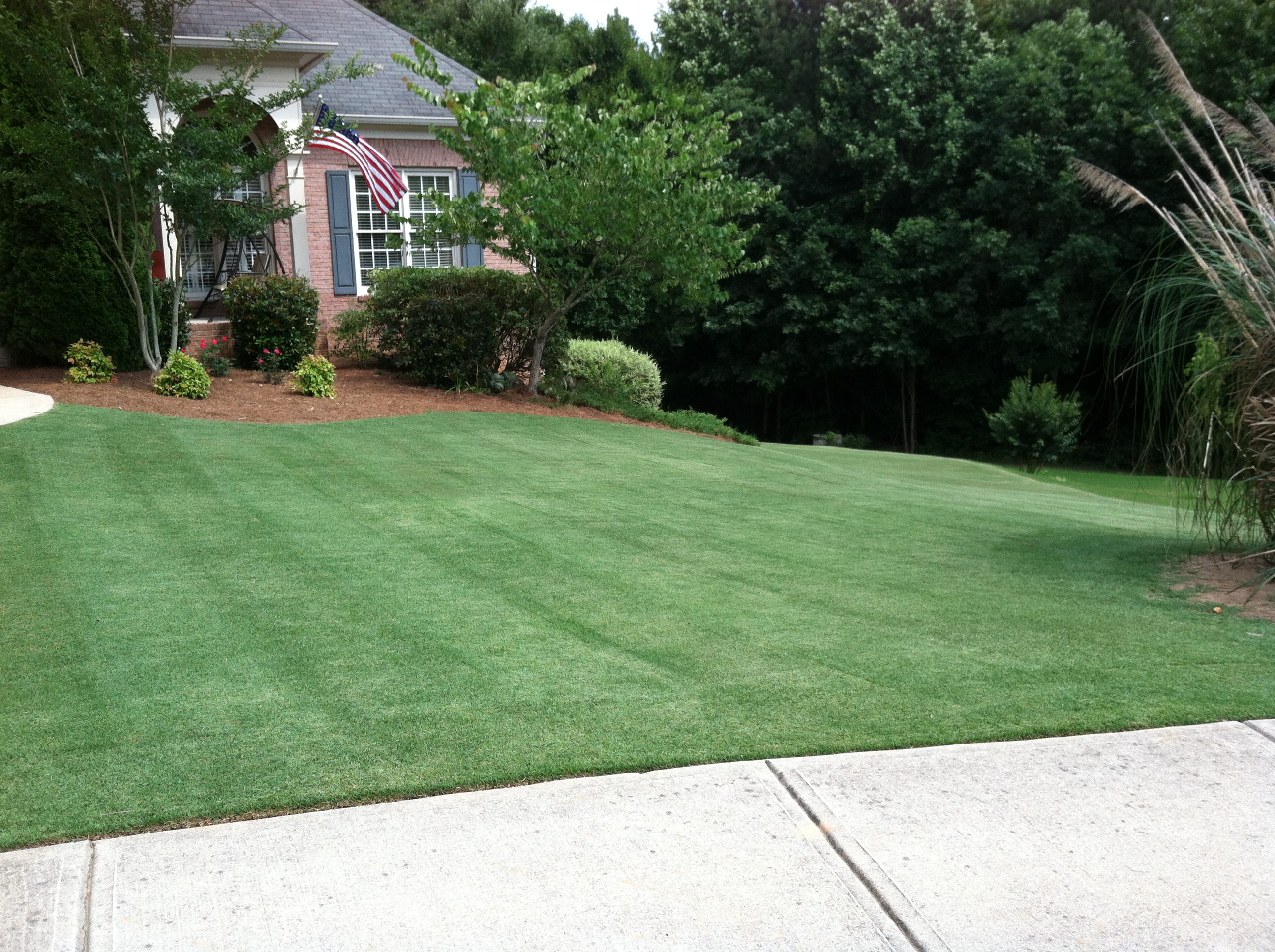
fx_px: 1287
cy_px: 476
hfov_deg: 52.7
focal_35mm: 35
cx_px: 638
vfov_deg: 40.6
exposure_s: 1/417
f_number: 2.8
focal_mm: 3.85
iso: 80
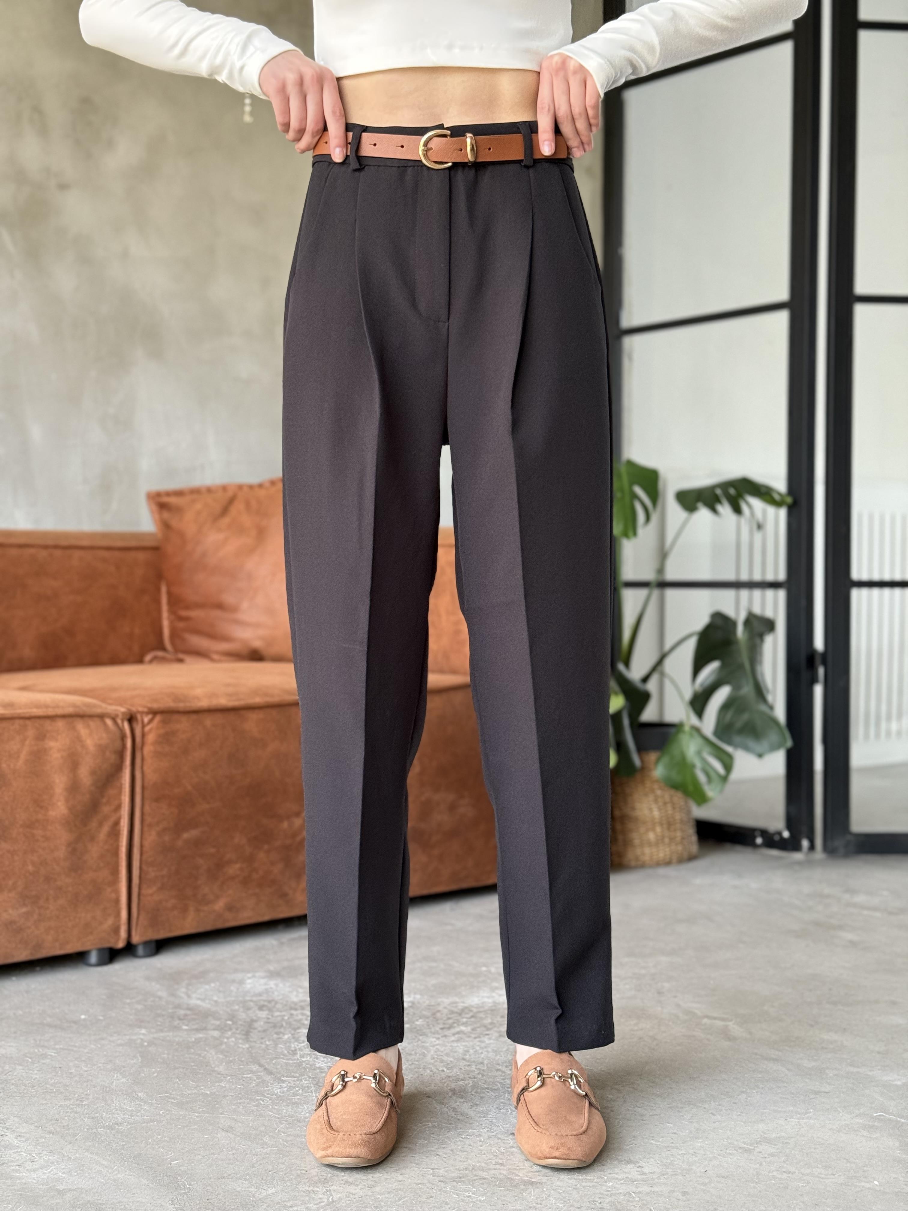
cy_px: 606
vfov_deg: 39.7
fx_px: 1679
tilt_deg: -0.7
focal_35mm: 48
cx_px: 454
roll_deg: -0.3
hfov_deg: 30.3
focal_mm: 6.76
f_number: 1.78
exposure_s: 1/55
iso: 250
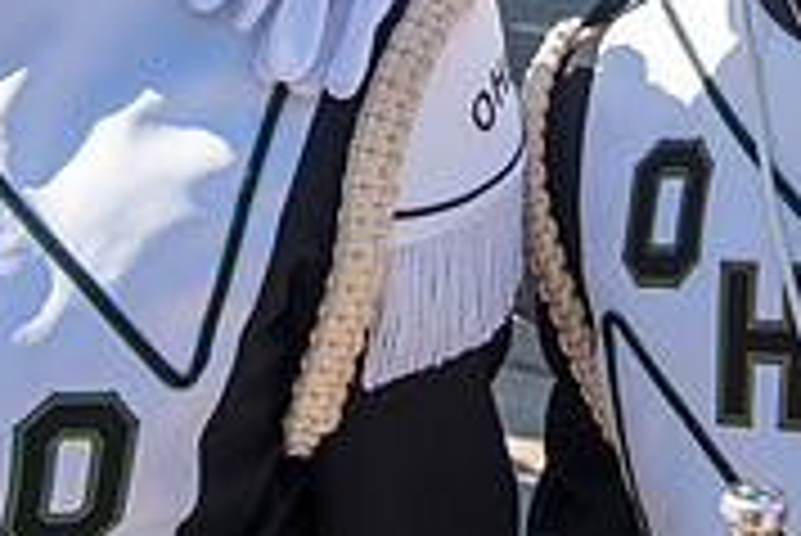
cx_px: 648
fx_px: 1737
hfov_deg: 25.5
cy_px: -295
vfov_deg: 15.9
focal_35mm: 78
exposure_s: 1/125
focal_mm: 24
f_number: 9
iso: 125
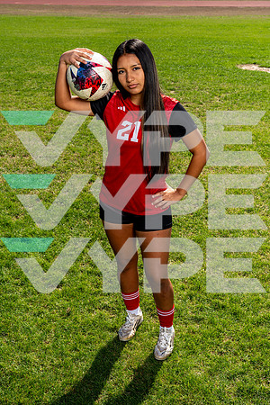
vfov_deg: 44.5
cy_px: 202
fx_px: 495
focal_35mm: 44
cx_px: 135
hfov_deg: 30.5
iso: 100
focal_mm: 44
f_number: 9
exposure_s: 1/200
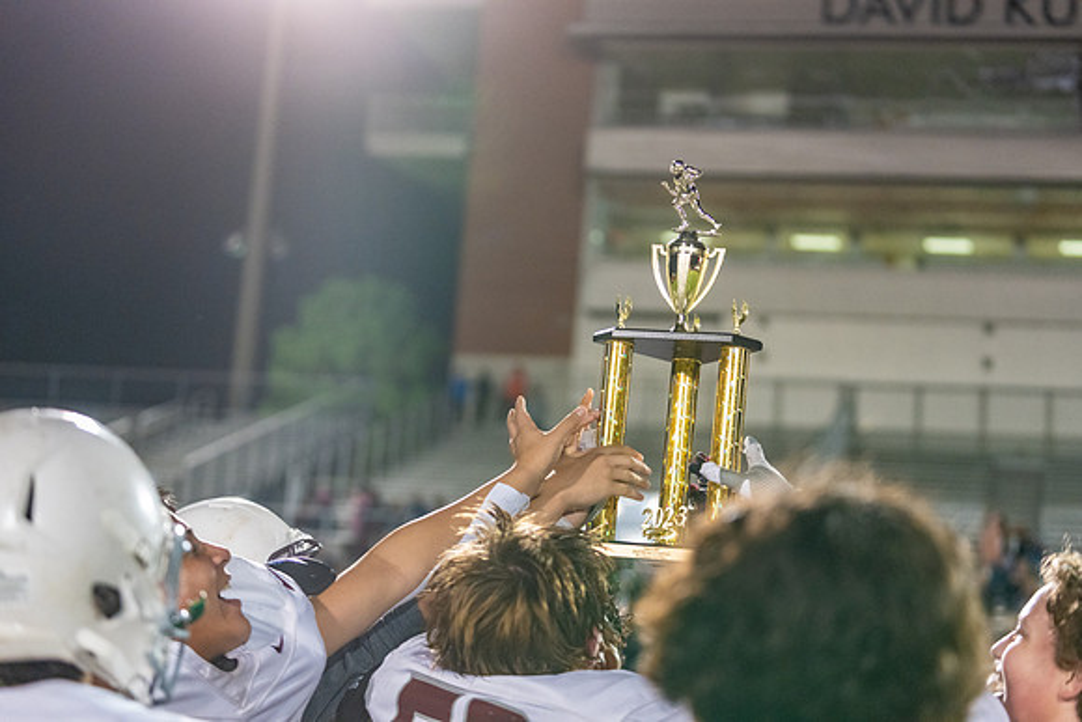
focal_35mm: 71
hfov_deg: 28.4
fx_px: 2134
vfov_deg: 19.2
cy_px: 361
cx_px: 541
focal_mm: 71
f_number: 2.8
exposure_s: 1/500
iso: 5000
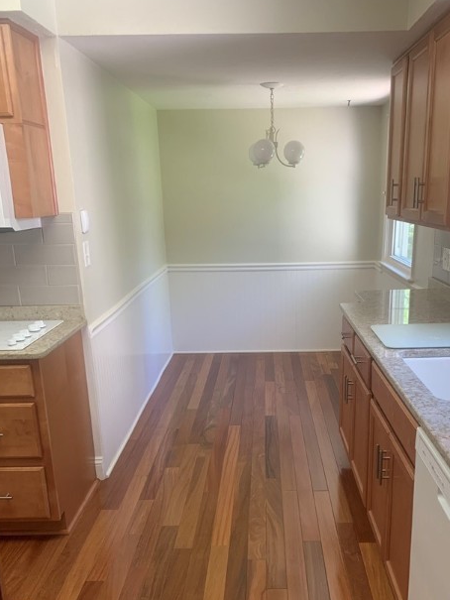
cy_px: 372
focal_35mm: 33
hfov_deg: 42.8
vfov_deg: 54.8
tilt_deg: -15.1
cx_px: 260
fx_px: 572
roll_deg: +0.8
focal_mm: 4.25
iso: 100
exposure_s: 1/60
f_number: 1.8
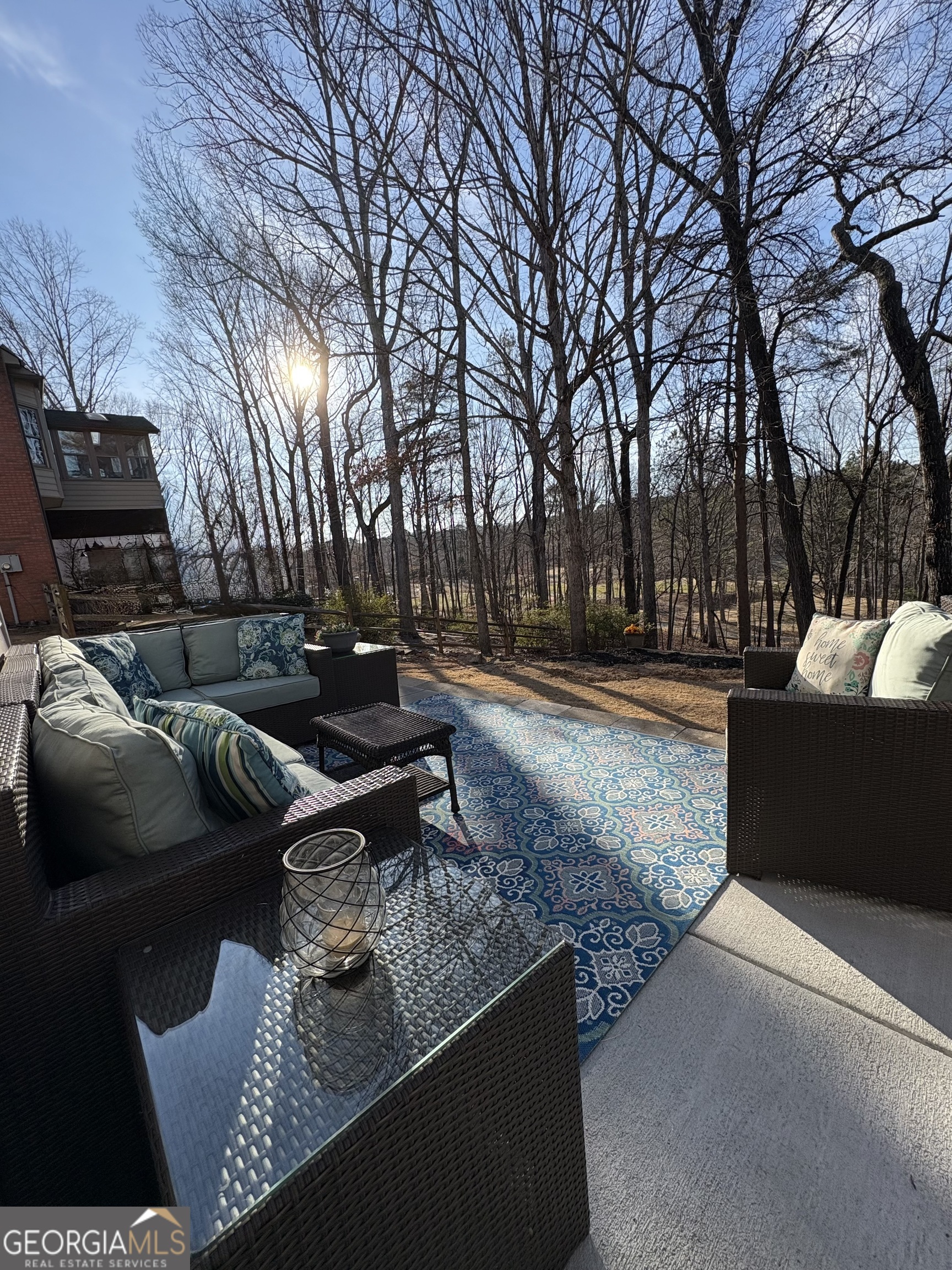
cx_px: 476
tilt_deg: -7.3
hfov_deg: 85.7
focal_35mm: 14
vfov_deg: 102.1
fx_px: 513
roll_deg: +7.7
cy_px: 635
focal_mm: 2.22
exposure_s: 1/1020
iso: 64
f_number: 2.2
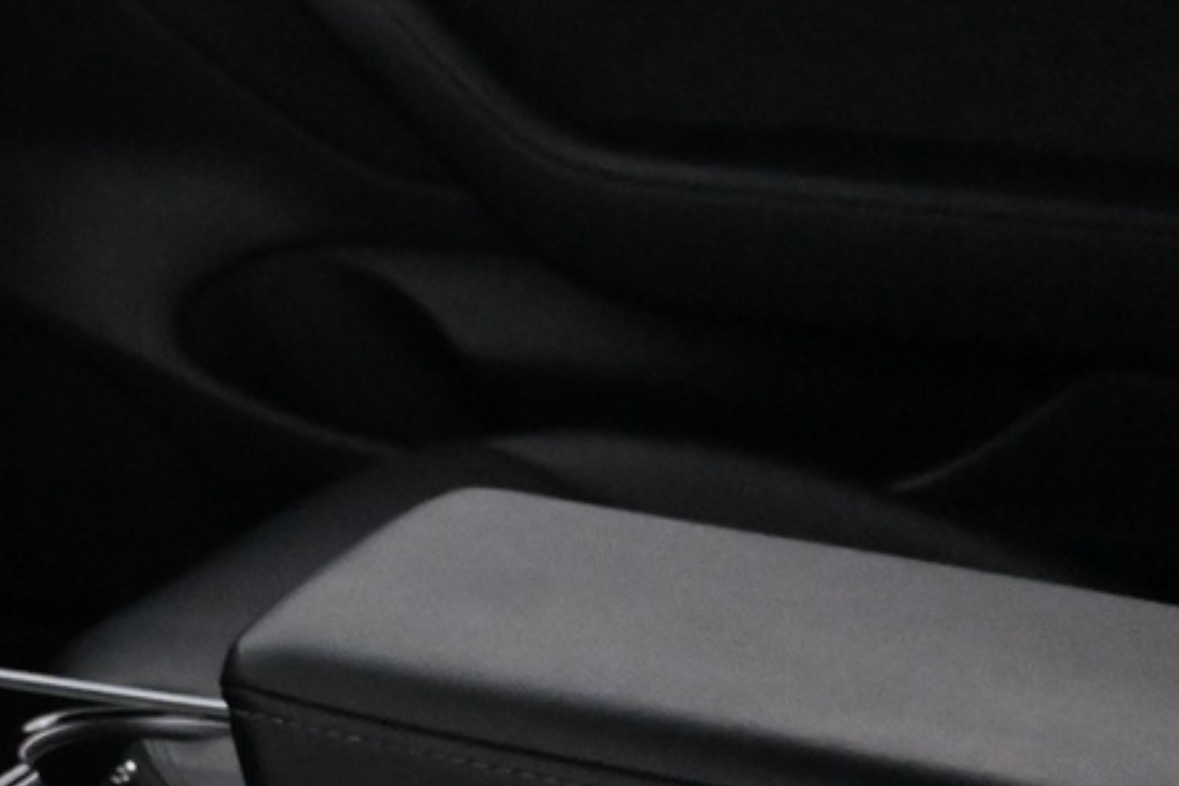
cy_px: 11
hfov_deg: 16.4
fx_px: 3468
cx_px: -902
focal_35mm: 106
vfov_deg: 12.8
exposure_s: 1/60
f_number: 4
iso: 6400
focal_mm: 19.5
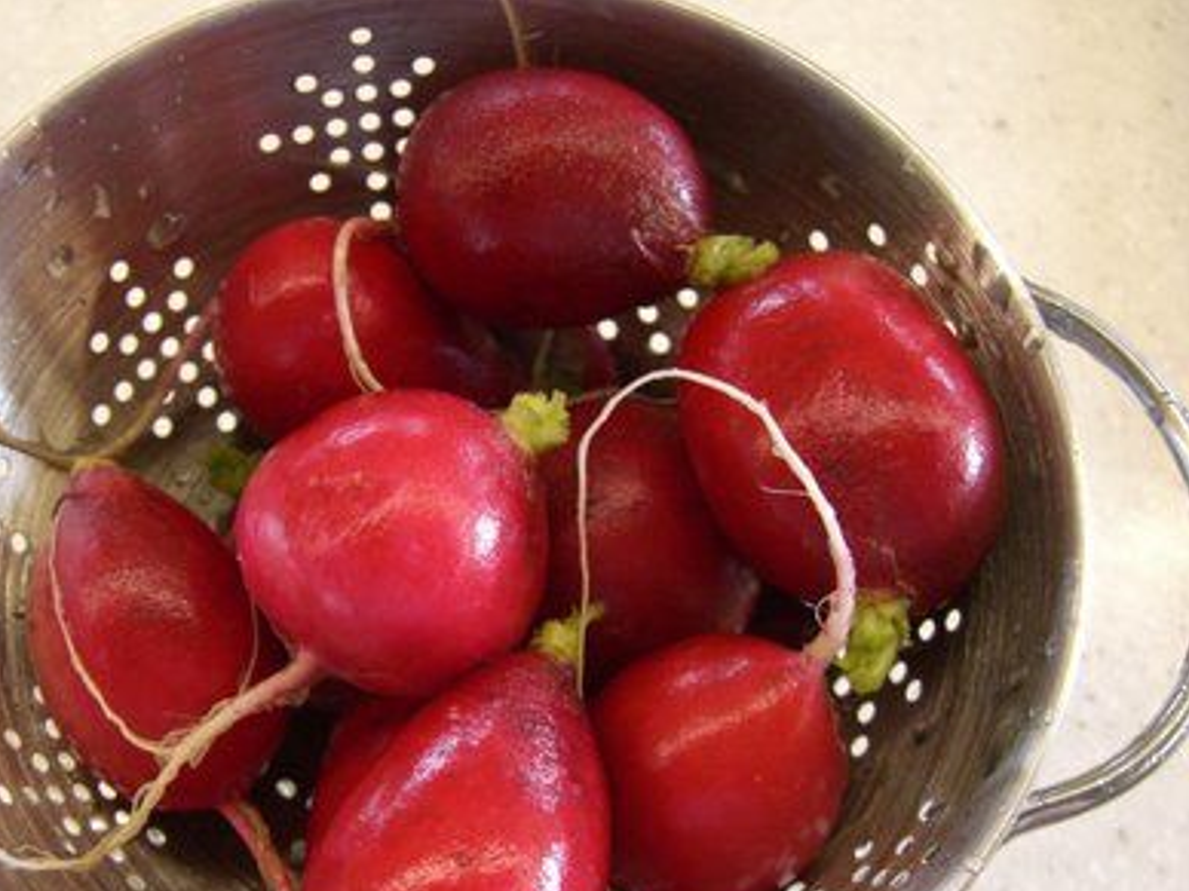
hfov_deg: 40.2
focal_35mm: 47
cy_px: 548
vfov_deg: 30.8
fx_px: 1614
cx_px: 457
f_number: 2.8
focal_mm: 7.9
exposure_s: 1/80
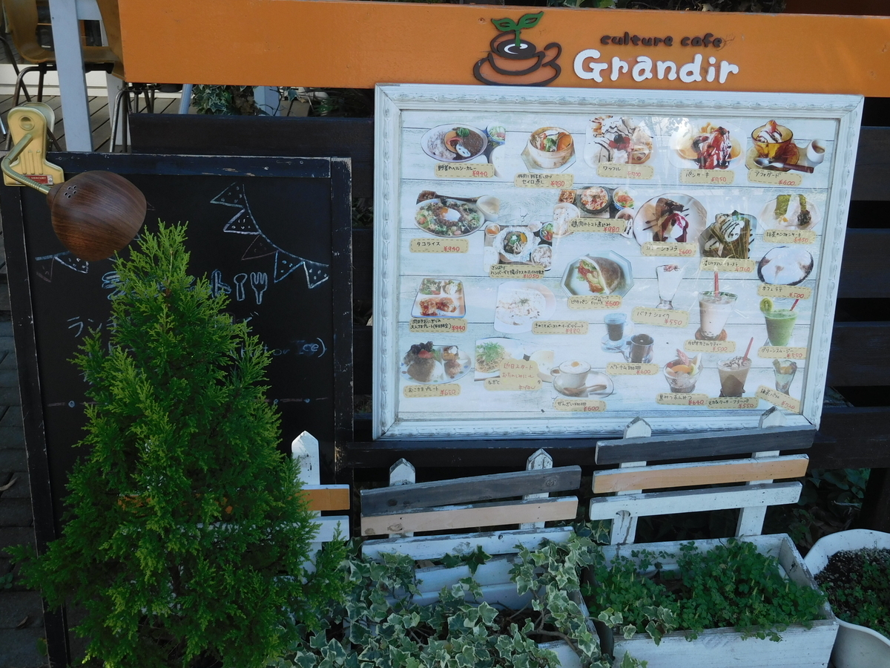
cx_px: 445
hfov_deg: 52.6
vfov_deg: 40.7
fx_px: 900
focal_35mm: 35
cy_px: 334
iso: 125
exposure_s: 1/200
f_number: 3.8
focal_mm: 6.2
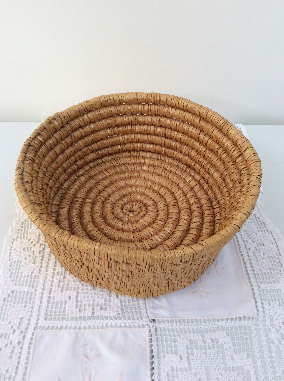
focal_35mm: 33
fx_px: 362
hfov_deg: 42.8
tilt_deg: -46.9
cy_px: 185
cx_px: 141
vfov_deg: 55.4
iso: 64
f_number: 2.4
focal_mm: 3.3
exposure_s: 1/100
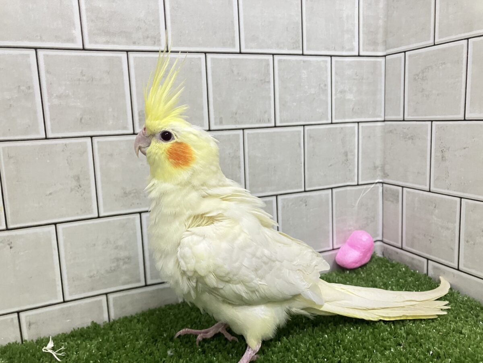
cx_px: 242
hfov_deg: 63.4
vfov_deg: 49.7
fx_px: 391
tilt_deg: -9.4
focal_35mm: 28
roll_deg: +3.6
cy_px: 182
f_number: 1.8
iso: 250
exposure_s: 1/50
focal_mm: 3.99
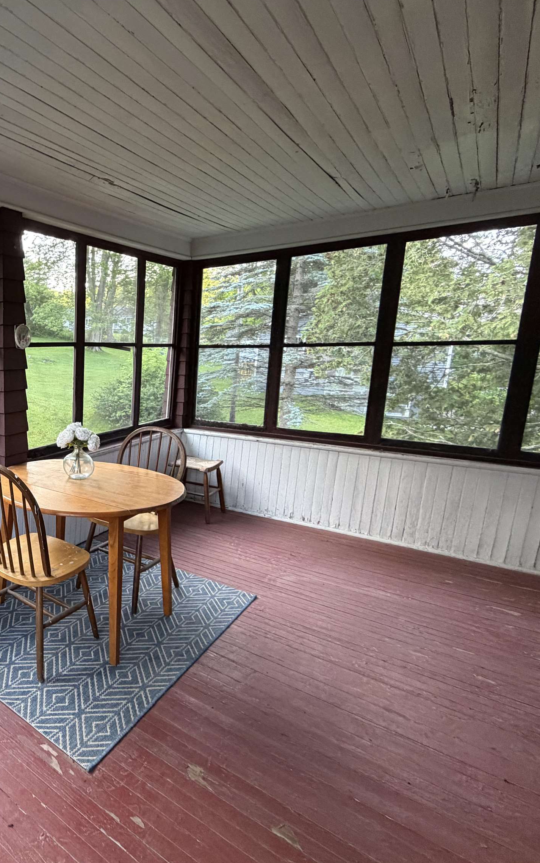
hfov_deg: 49.1
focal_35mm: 20
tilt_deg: -10.2
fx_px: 471
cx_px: 2
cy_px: 431
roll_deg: +1.0
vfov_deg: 85.1
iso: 320
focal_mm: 2.22
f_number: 2.2
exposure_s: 1/75
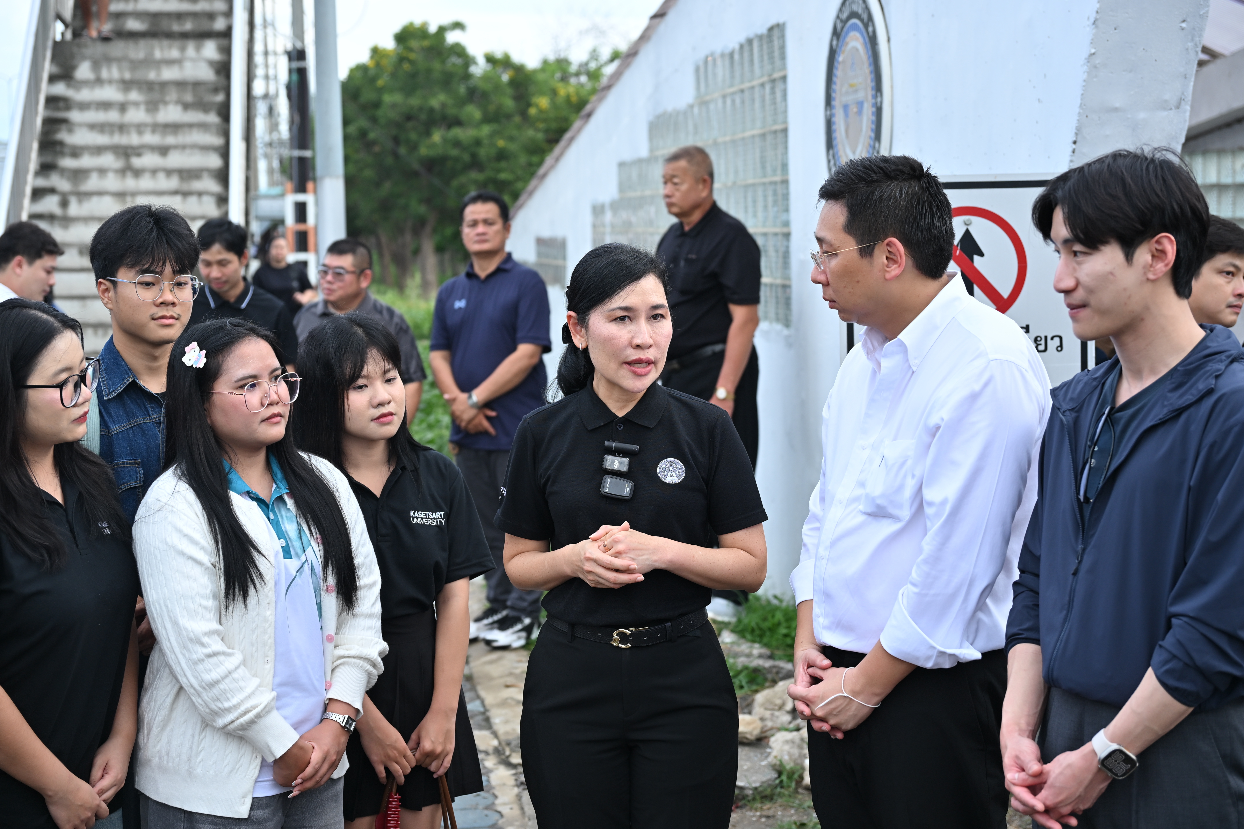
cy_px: 414
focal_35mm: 58
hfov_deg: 34.5
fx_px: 2004
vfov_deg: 23.4
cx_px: 622
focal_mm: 58
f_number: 4
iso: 200
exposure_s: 1/200
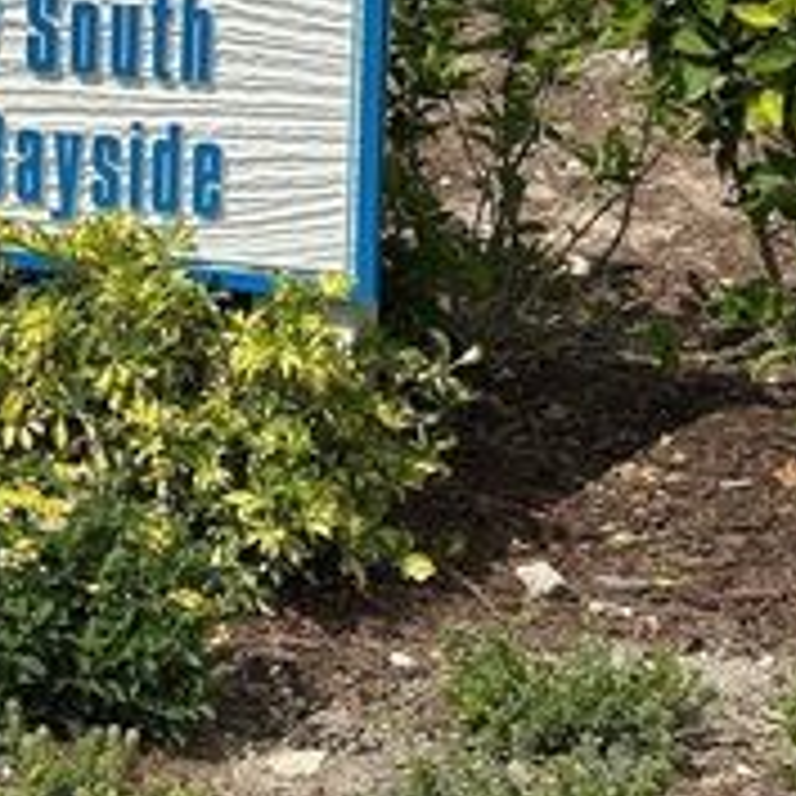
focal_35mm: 120
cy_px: 101
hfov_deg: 13.8
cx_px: -310
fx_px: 3122
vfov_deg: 14.4
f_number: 1.78
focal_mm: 6.86
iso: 64
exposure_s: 1/9804
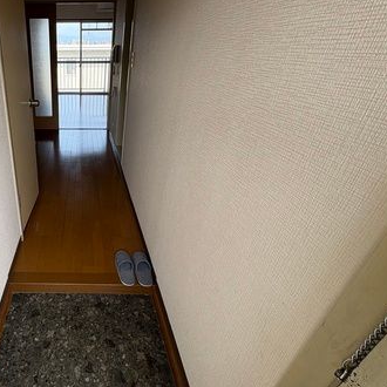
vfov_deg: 72.1
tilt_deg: -28.4
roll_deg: -0.1
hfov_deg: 65.2
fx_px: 266
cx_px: 74
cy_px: 184
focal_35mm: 21
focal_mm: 2.22
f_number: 2.2
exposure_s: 1/190
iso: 50
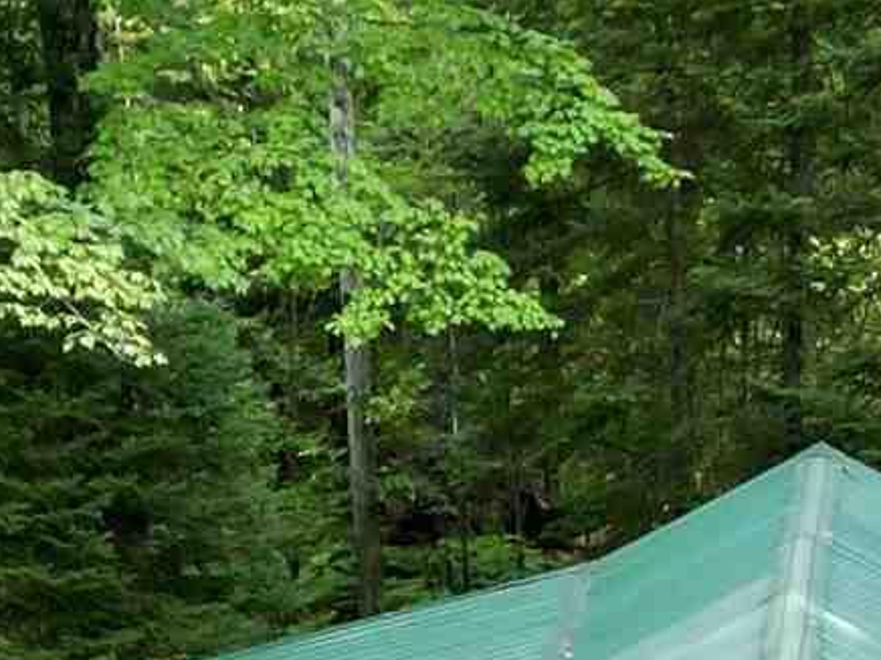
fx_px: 4301
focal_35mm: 169
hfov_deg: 11.7
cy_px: 1257
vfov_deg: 8.4
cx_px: 671
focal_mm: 6.72
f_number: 1.7
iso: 100
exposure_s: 1/400
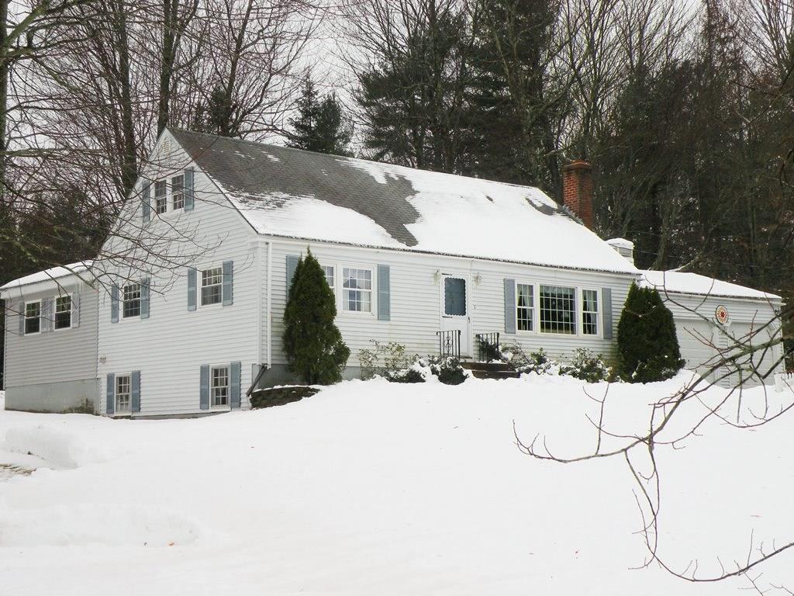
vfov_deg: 26.1
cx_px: 397
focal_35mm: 56
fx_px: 1284
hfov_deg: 34.3
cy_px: 298
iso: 64
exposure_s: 1/158
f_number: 5
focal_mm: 9.8
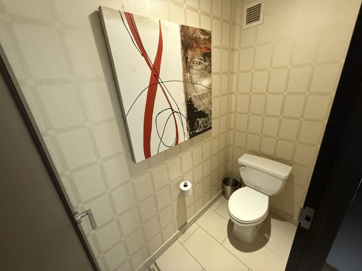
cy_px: 136
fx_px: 146
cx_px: 181
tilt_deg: -20.3
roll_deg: +3.7
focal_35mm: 14
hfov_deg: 102.1
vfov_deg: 85.7
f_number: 2.2
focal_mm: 2.22
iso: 640
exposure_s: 1/60
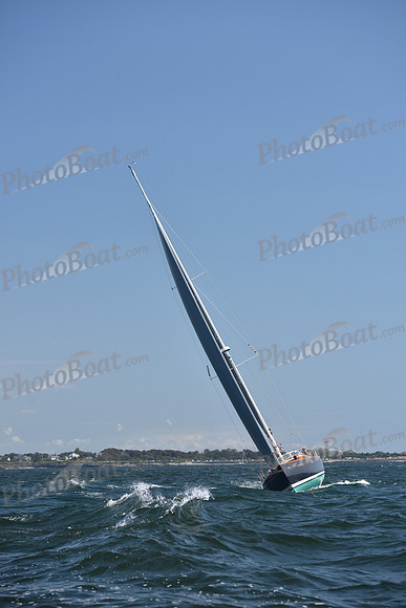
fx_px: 1521
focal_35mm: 90
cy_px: 304
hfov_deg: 15.2
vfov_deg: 22.6
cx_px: 203
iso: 250
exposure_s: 1/1000
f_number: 5
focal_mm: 90
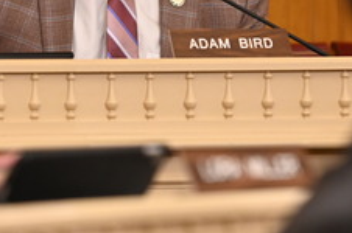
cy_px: -30
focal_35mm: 505
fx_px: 4931
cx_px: 118
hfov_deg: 4.1
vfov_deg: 2.7
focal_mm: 200
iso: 4000
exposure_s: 1/125
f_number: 5
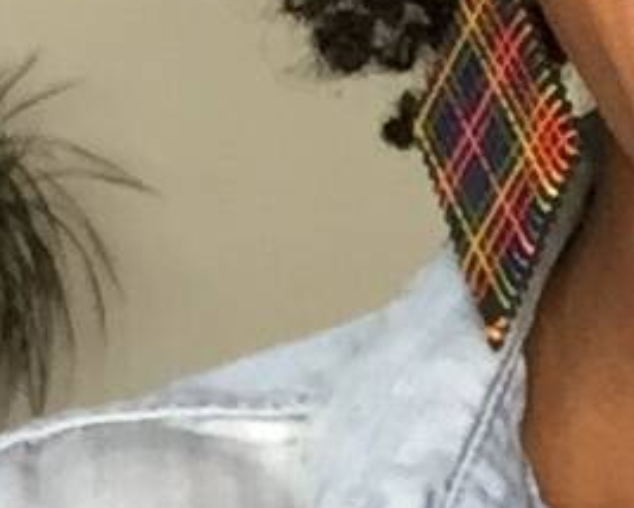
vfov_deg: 10.2
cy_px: -337
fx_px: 2723
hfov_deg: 12.7
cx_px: 902
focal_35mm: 145
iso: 160
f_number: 2.2
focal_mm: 2.65
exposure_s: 1/33
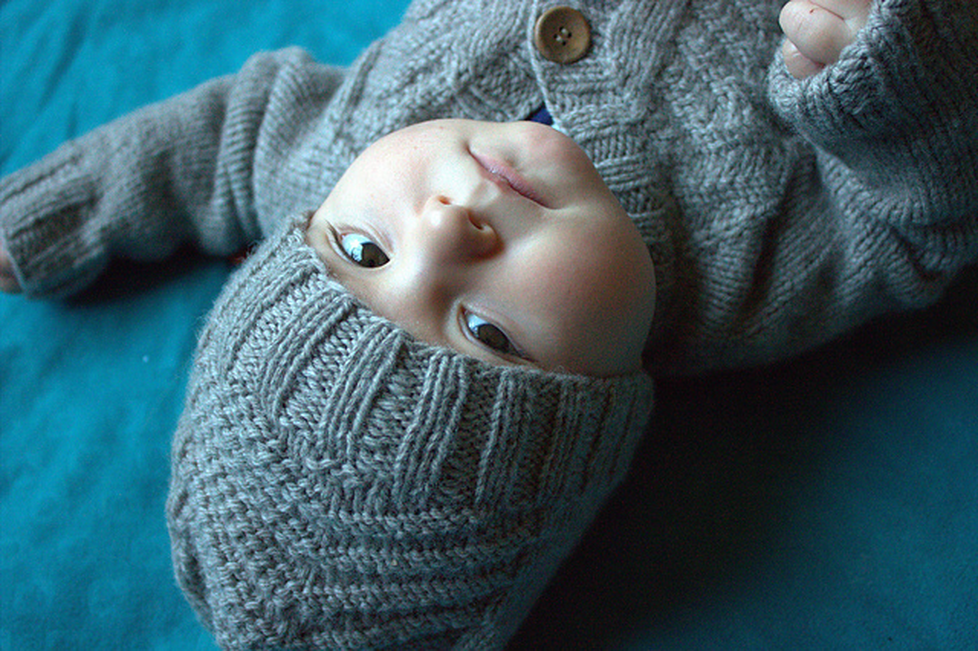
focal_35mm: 42
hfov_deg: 46.4
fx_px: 1140
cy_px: 326
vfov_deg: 31.9
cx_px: 489
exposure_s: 1/400
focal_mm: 27
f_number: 4
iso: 3200
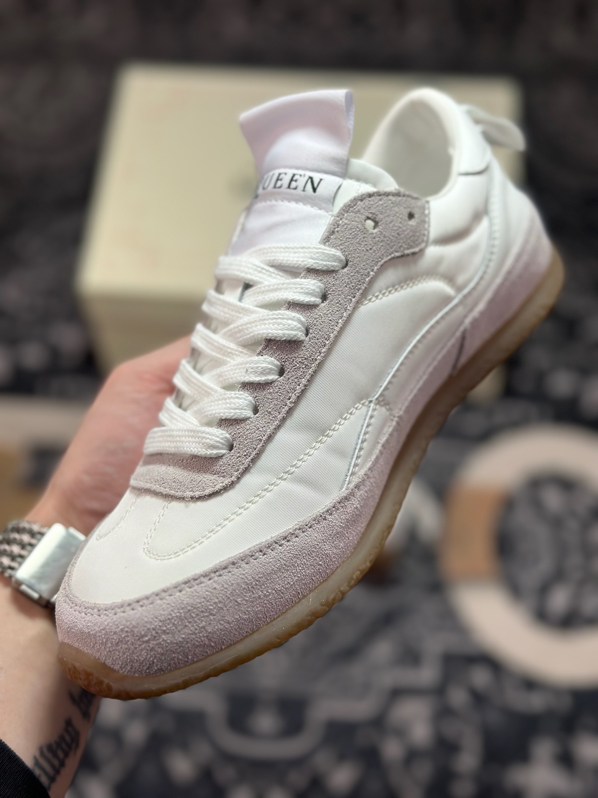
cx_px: 299
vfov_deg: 39.7
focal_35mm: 48
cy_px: 399
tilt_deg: -57.1
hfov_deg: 30.3
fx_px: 1106
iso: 100
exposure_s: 1/1953
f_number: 1.78
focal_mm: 6.86
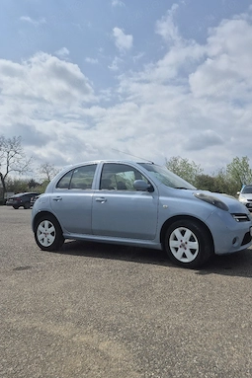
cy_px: 189
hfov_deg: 51.0
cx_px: 147
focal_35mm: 25
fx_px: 263
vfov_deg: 71.5
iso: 25
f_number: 1.8
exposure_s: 1/5000
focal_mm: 5.4
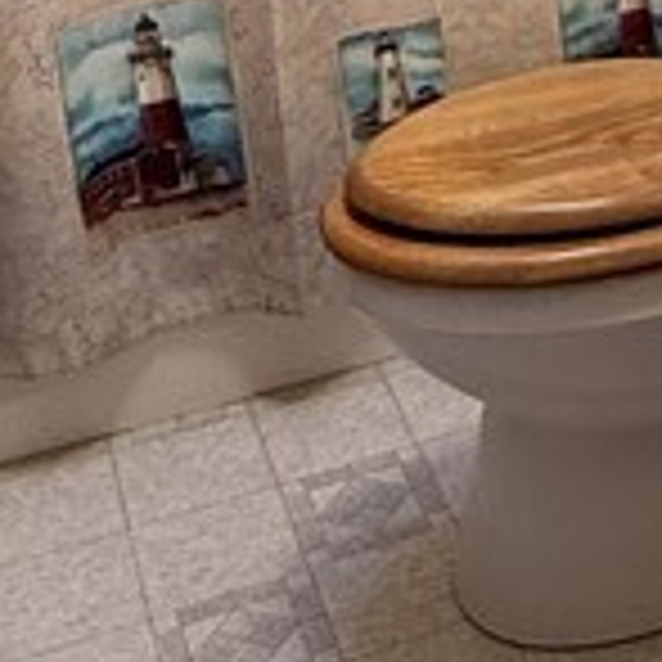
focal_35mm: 86
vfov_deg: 18.6
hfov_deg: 18.4
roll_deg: -0.3
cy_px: -230
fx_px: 1861
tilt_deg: -14.0
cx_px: 928
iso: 125
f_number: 2.2
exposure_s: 1/99
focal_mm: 2.22
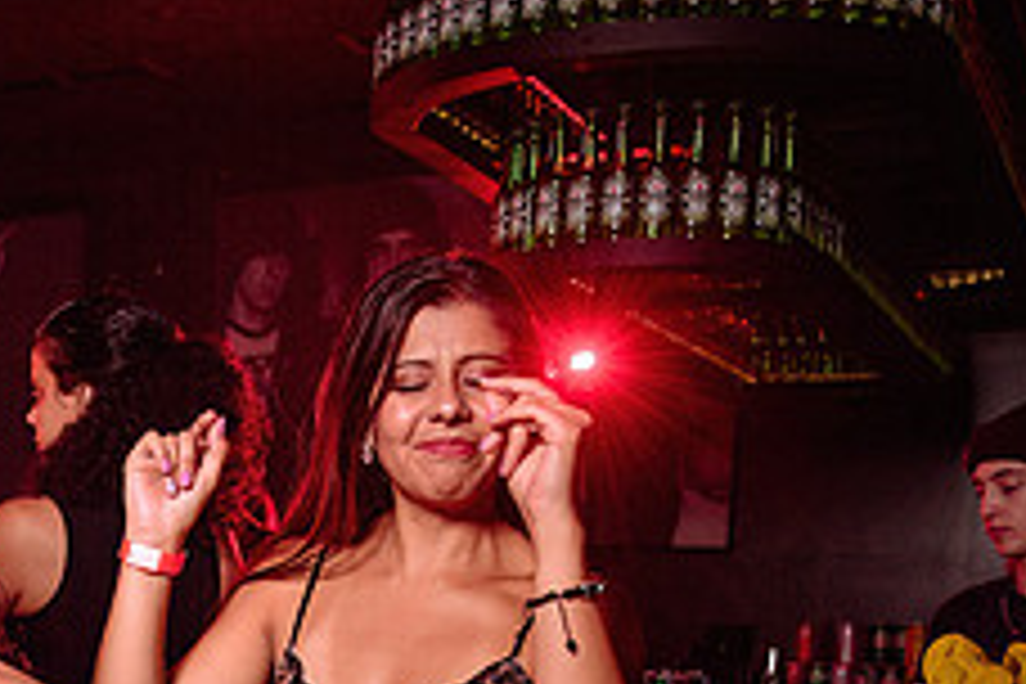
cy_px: 785
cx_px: 122
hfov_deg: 29.4
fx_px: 1881
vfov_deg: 19.6
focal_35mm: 66
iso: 400
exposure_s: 1/160
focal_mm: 26
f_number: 4
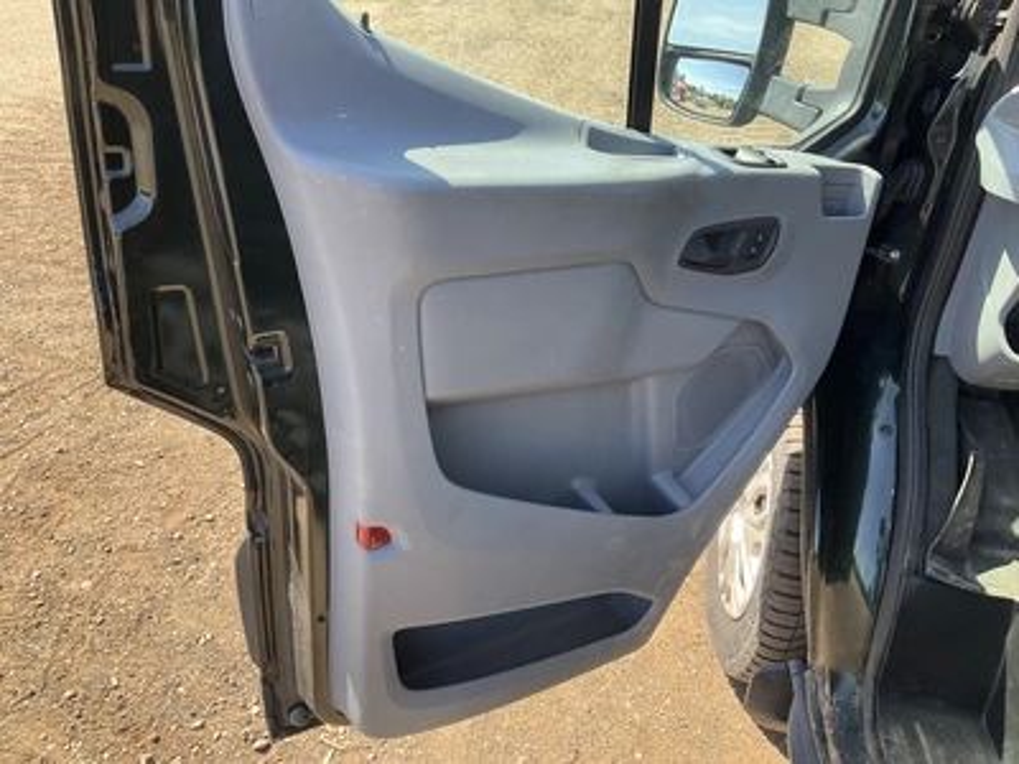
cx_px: 510
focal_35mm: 29
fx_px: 854
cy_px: 382
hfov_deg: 61.7
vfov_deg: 48.2
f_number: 1.8
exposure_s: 1/242
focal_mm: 3
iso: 20
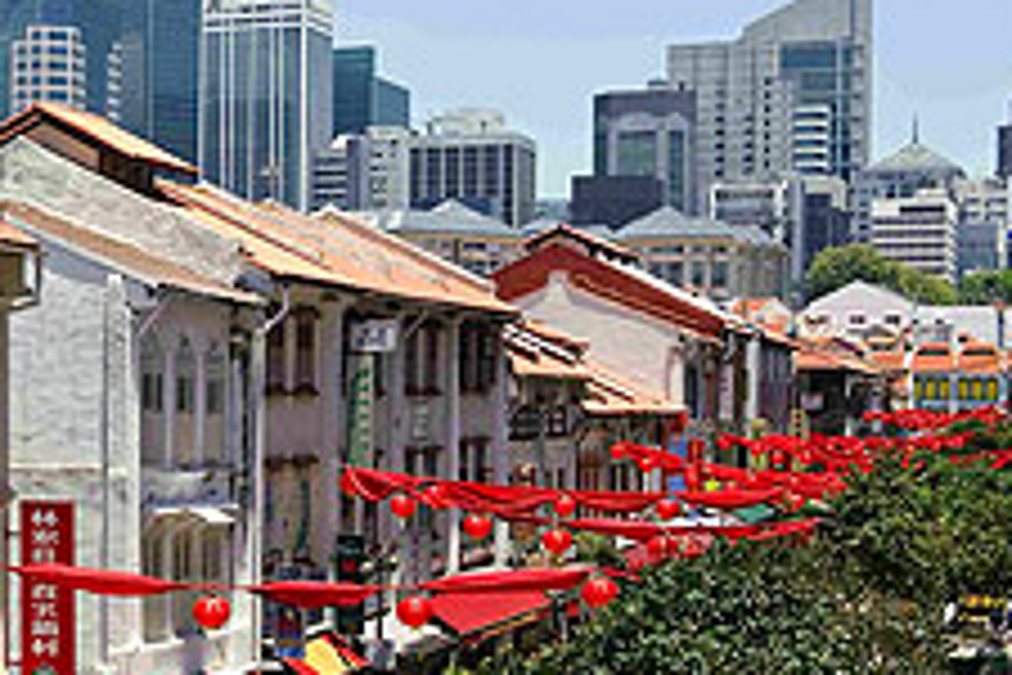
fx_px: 2474
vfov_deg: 15.5
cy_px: 254
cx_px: 36
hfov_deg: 22.4
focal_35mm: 88
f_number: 11
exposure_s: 1/180
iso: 200
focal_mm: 44
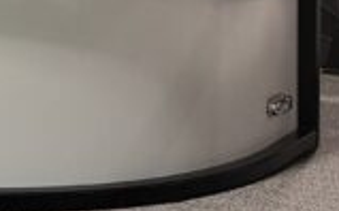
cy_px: -190
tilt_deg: -2.7
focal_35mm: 164
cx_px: -350
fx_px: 1514
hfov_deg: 11.5
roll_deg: +0.5
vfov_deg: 7.7
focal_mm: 6.76
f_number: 1.78
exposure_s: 1/227
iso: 200
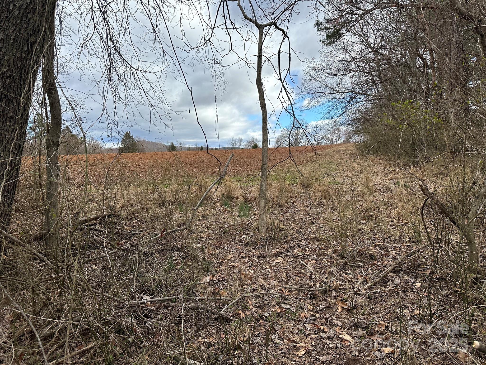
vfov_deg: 56.8
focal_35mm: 24
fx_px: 337
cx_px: 243
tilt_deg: -3.6
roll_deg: +1.1
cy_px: 182
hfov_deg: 71.6
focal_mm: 6.86
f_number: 1.78
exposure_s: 1/2028
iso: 80
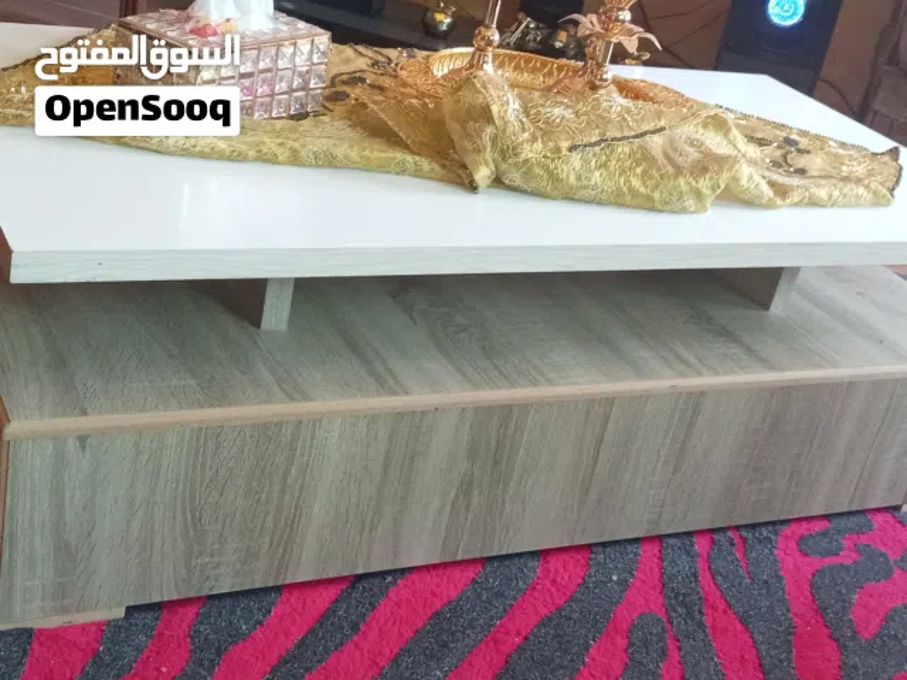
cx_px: 454
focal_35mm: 51
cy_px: 340
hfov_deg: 37.5
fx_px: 1336
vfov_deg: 28.6
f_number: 1.8
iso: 1112
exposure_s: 1/20
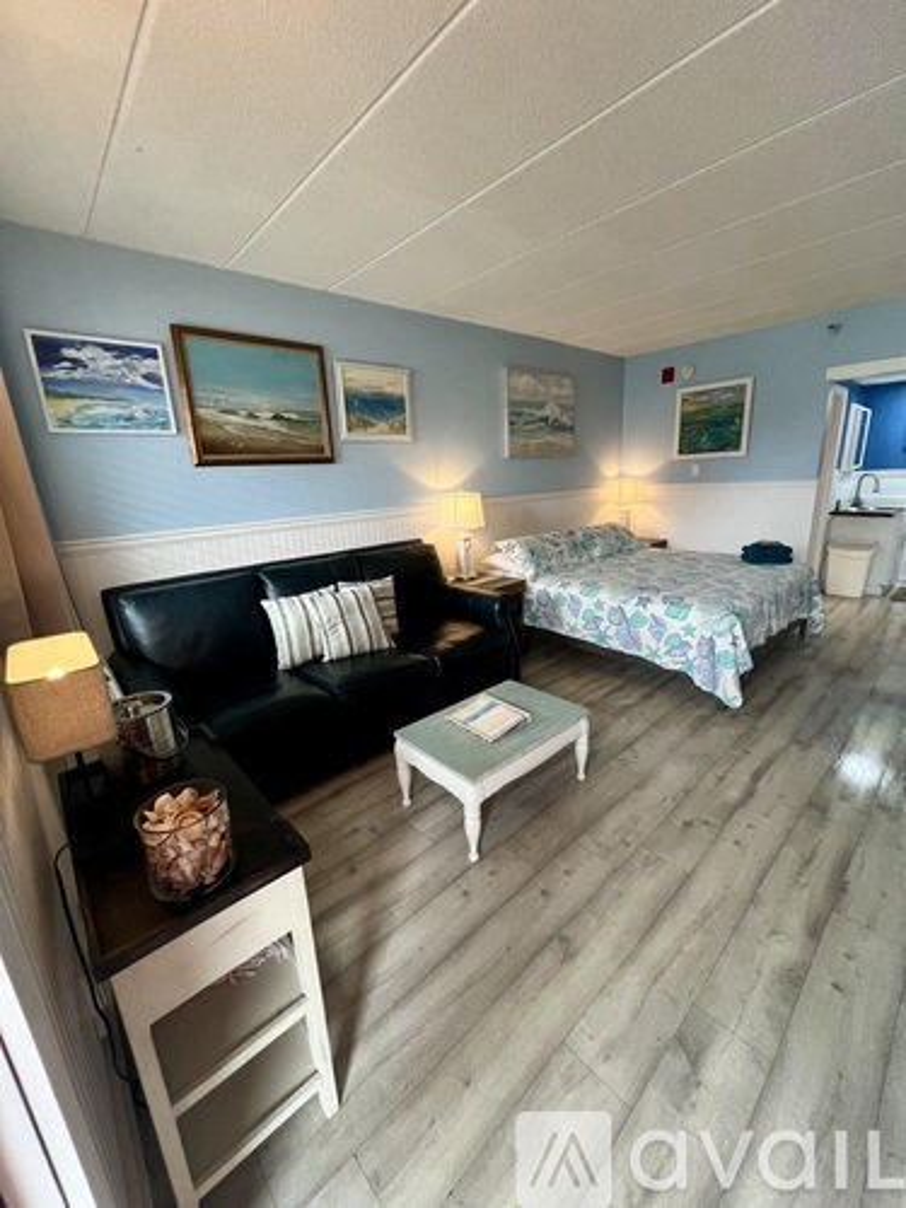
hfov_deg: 89.9
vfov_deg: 106.2
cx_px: 453
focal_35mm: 13
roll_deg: +2.5
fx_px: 454
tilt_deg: -15.4
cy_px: 604
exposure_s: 1/120
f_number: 1.8
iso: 200
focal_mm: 1.57
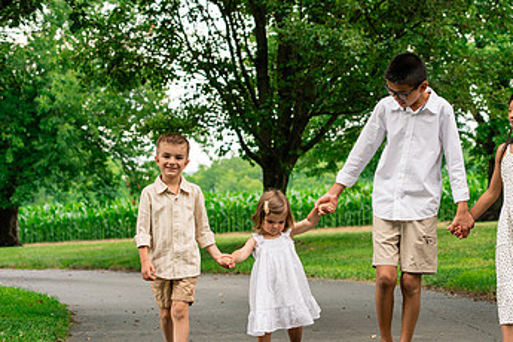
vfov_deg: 9.6
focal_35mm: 143
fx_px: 2038
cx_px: 341
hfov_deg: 14.3
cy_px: 158
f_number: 5
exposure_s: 1/320
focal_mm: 85
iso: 500
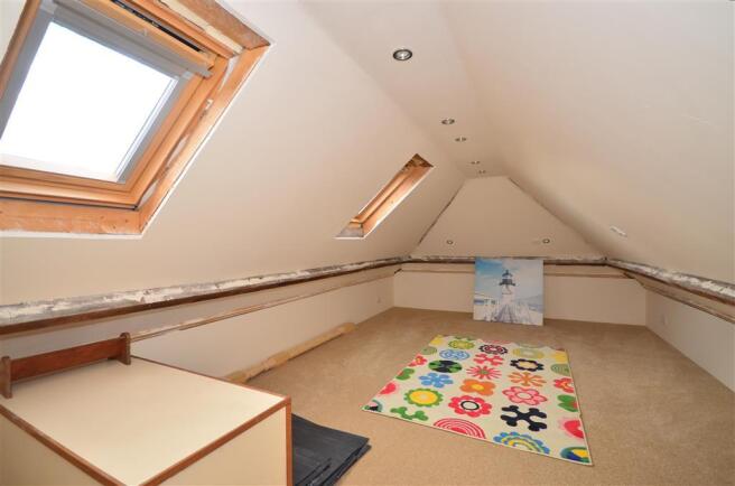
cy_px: 243
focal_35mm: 15
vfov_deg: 77.0
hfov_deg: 100.5
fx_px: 306
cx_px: 368
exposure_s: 1/50
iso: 200
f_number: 5
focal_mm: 10
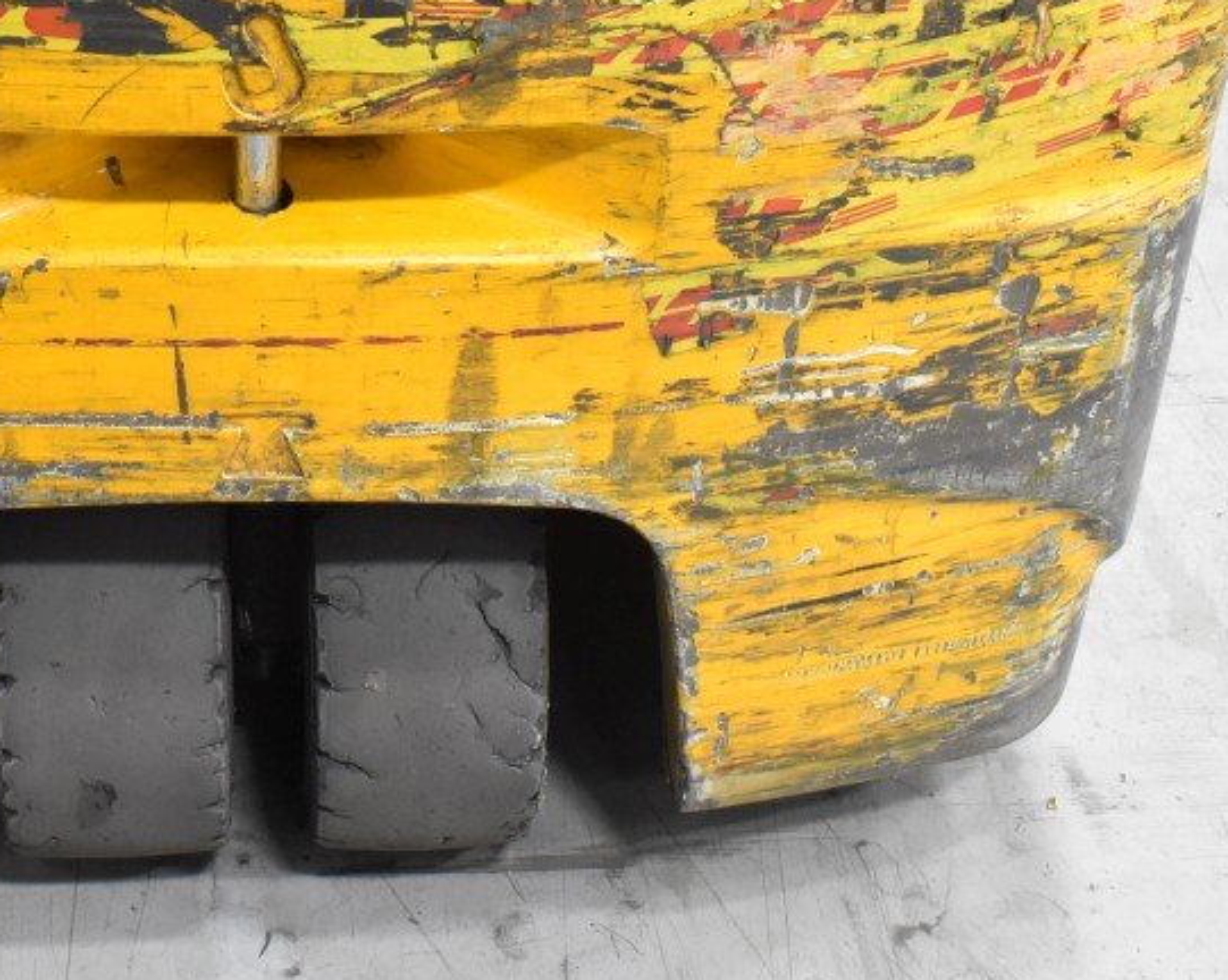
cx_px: 252
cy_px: 100
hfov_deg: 25.0
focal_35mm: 75
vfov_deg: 20.0
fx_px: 2724
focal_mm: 24
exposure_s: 1/25
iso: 1600
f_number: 5
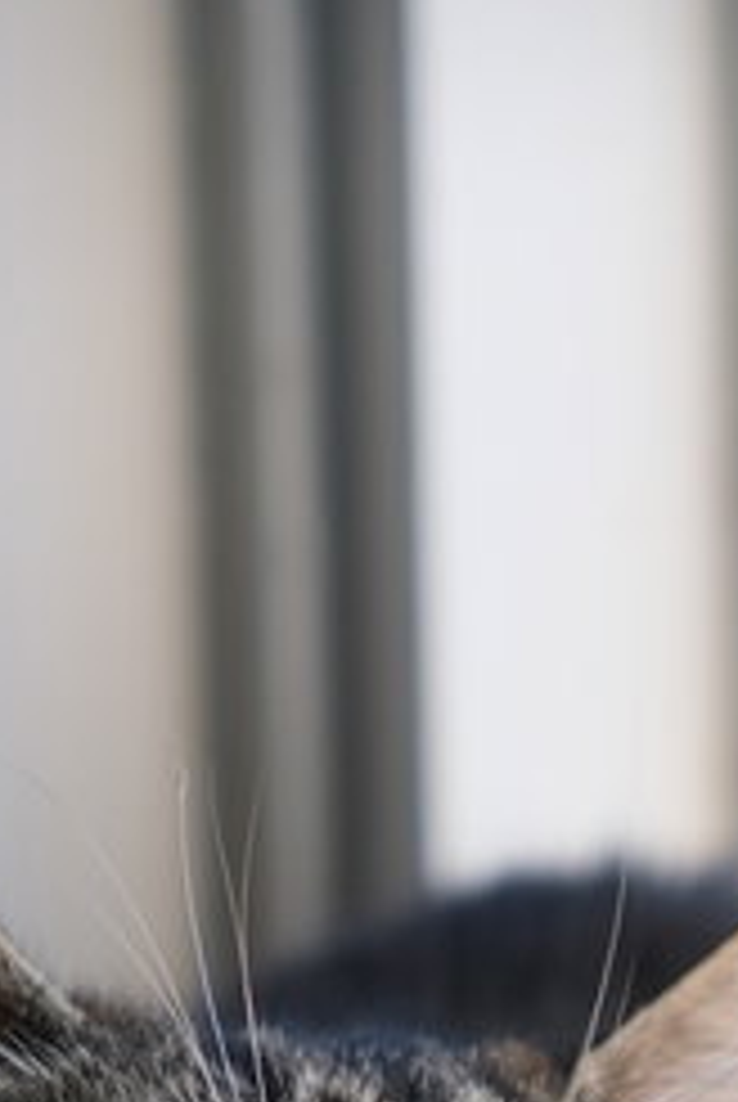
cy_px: 1590
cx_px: 778
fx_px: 7021
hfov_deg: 6.0
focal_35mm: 229
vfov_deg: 8.8
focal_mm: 50
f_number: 2.8
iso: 400
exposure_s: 1/150
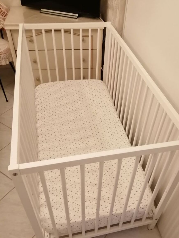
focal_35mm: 30
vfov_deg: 59.7
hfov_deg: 46.7
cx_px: 103
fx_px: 207
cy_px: 134
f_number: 1.8
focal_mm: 3.6
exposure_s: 1/20
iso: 320
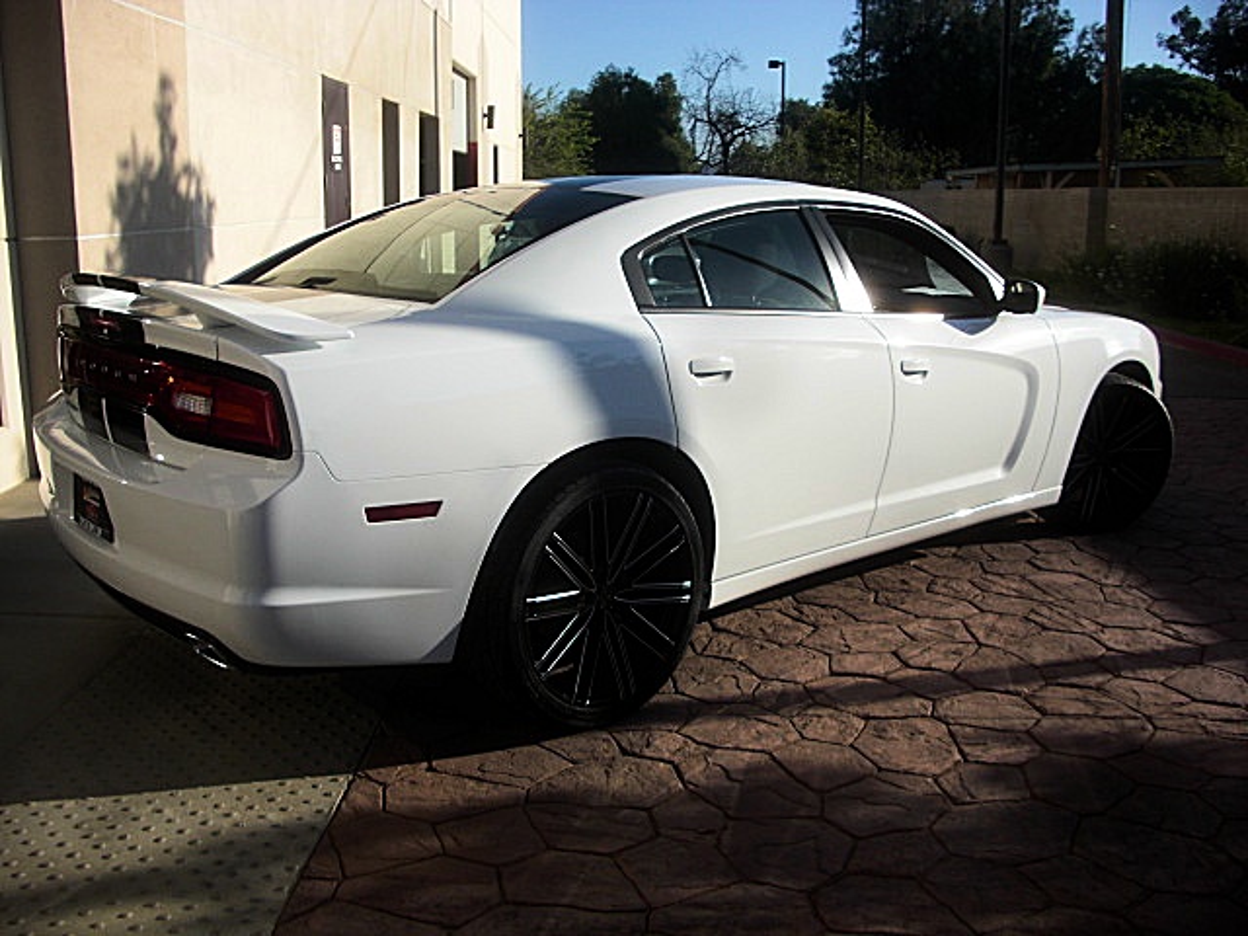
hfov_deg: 51.4
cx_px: 624
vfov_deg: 39.7
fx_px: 1298
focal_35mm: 36
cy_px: 468
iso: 50
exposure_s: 1/125
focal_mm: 6.3
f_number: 7.9
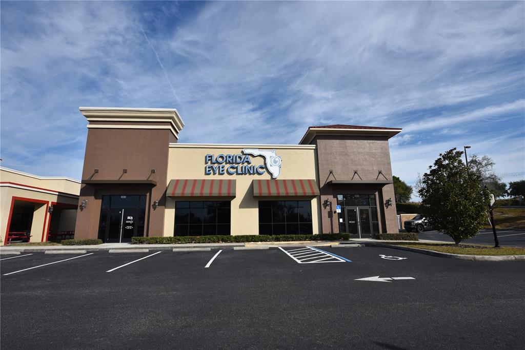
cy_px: 175
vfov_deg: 67.4
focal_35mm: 18
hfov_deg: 90.0
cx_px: 262
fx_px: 263
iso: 200
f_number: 10
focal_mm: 18
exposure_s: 1/400
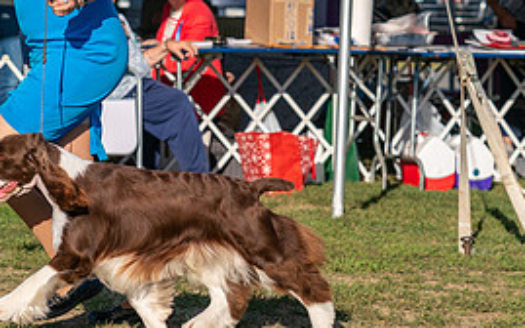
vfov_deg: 5.7
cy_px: 47
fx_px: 3290
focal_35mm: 230
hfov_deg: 9.1
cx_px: 153
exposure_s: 1/1250
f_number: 4.5
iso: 100
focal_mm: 90
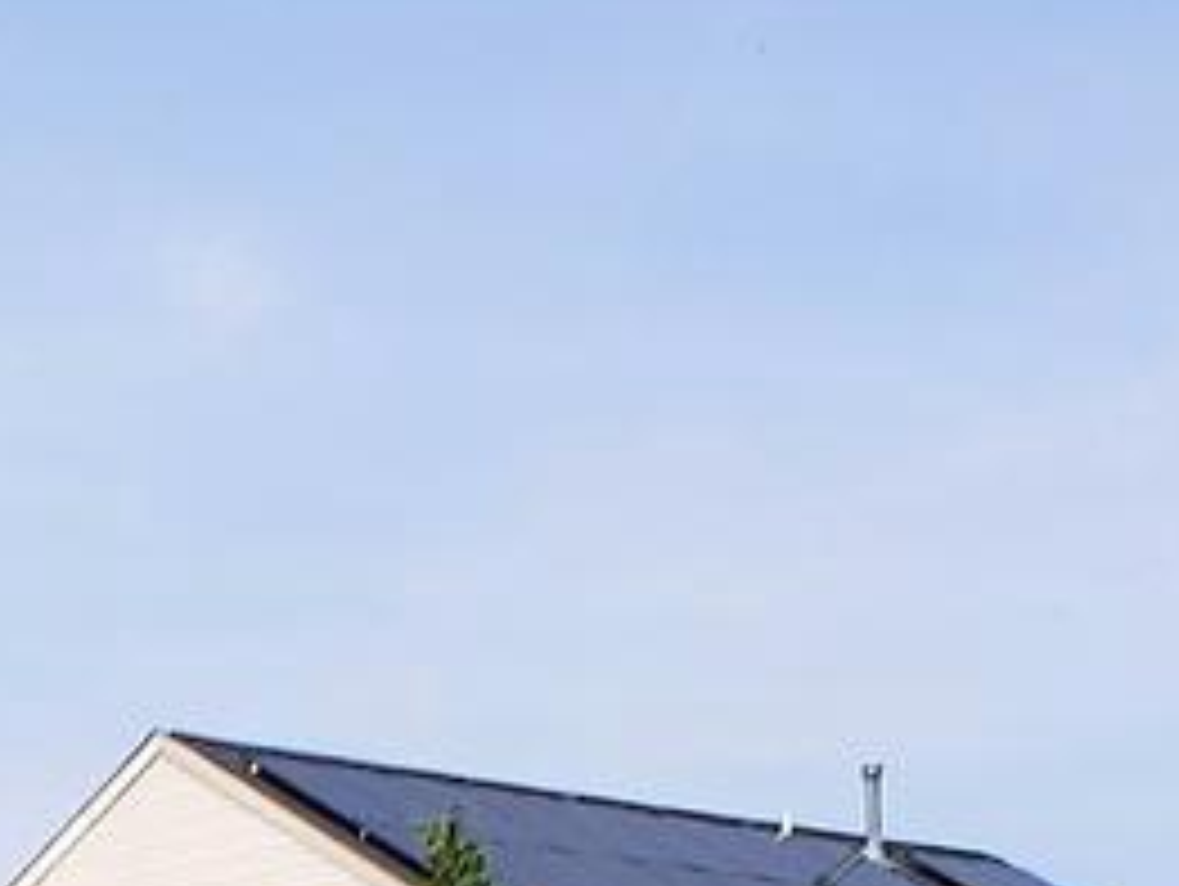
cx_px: -531
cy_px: 2680
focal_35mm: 203
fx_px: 6920
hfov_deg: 9.5
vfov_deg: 6.6
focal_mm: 4.3
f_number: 2.4
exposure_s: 1/1623
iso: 50
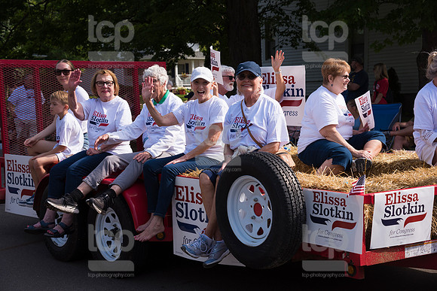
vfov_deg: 20.6
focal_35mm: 66
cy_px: 146
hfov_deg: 30.5
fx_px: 801
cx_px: 218
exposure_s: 1/500
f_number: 6.3
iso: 180
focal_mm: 66
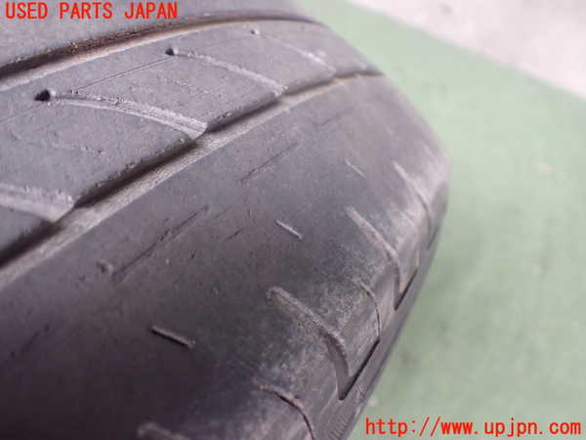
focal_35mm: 30
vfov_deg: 46.8
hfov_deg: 60.0
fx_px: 508
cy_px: 220
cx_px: 293
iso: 500
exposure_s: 1/125
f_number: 2.3
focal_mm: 5.4
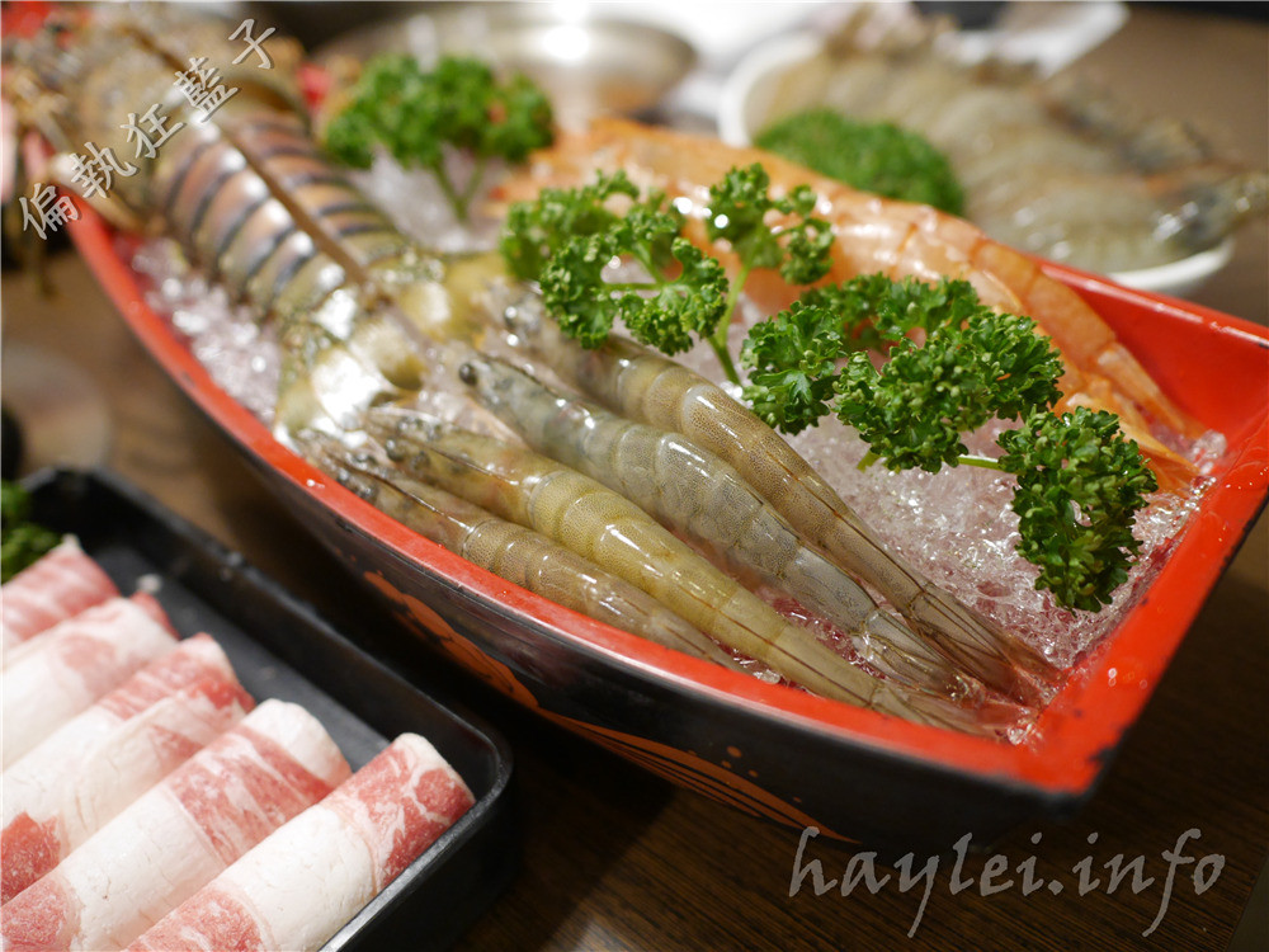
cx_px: 634
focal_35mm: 30
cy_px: 476
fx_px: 1100
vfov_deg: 46.8
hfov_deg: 60.0
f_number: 2
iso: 1000
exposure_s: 1/60
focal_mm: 15
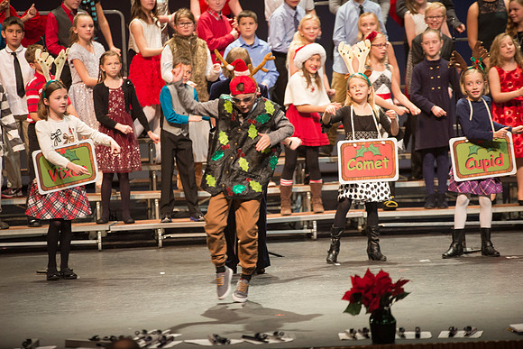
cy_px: 174
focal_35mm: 200
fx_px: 2906
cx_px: 262
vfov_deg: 6.9
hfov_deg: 10.3
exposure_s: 1/160
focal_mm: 200
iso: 2500
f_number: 2.8
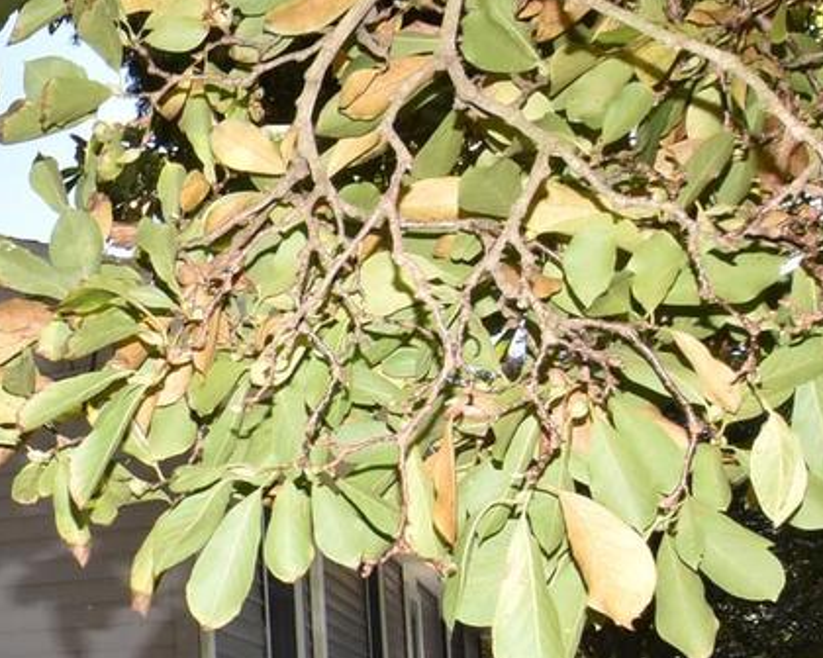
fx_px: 1413
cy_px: 644
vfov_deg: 25.1
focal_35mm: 58
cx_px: -413
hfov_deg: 24.9
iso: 800
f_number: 18
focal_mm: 12
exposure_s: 1/200
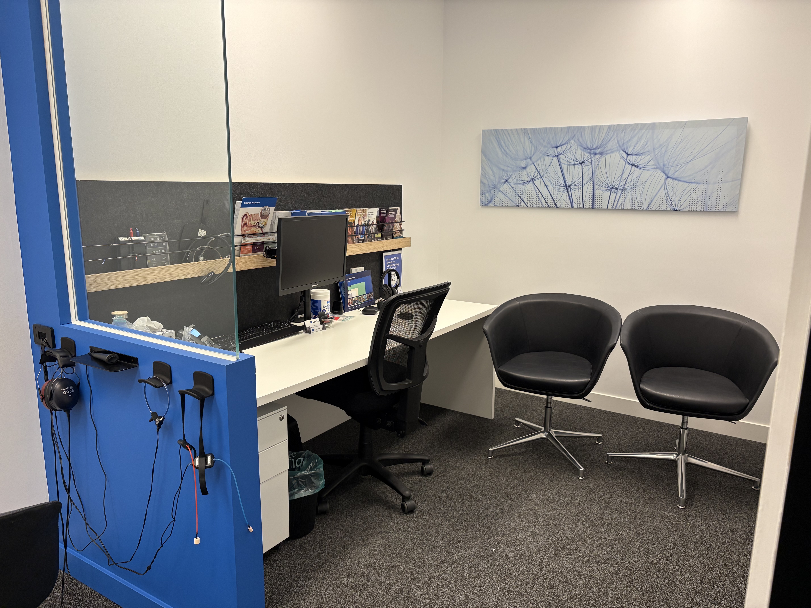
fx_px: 609
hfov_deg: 67.3
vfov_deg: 53.1
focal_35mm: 26
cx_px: 406
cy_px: 304
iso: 100
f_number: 1.6
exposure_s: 1/100
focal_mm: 5.96
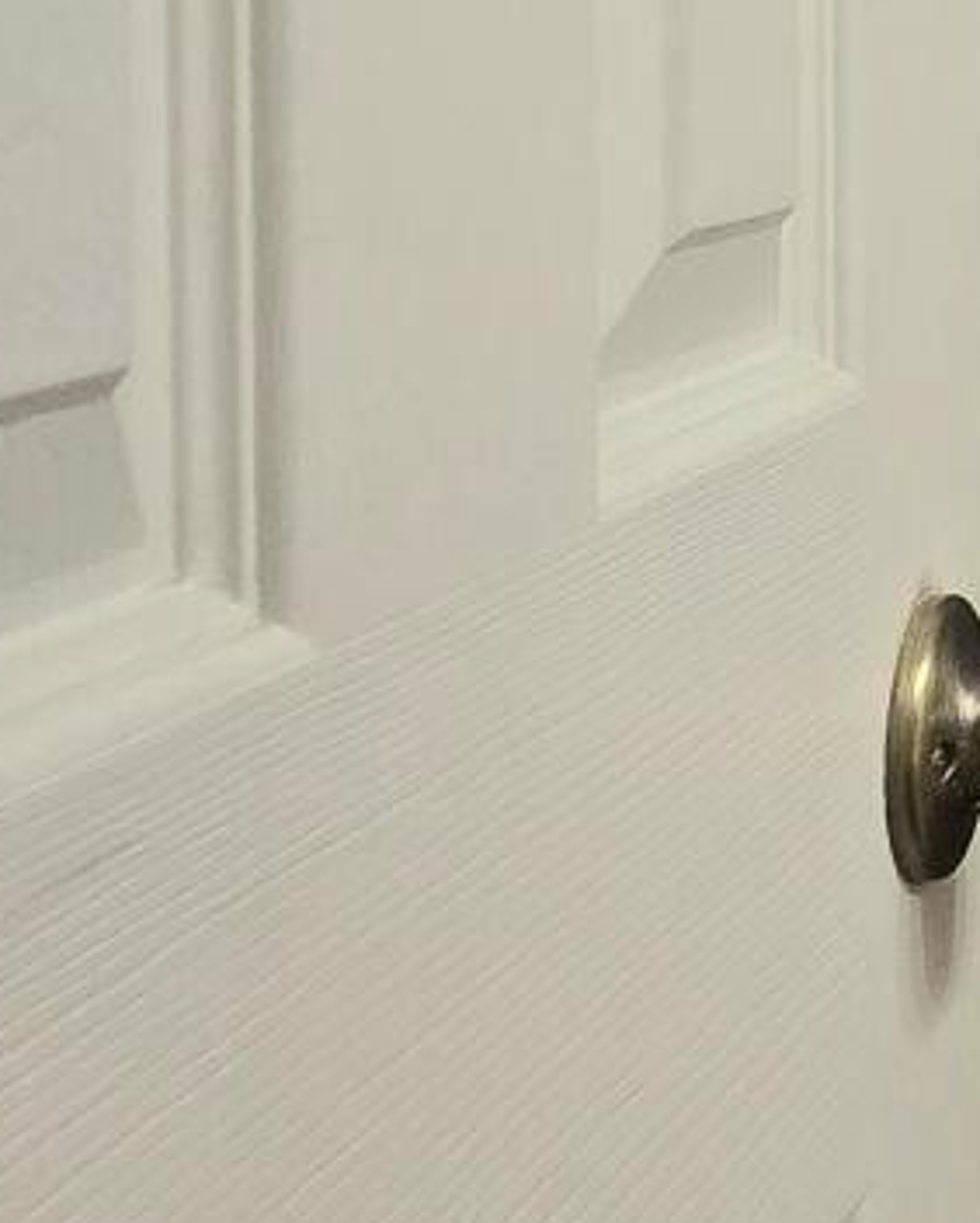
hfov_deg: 13.3
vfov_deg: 25.2
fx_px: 2608
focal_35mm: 72
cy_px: 21
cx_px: 2554
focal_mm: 2.2
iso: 200
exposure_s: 1/60.2
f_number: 2.2
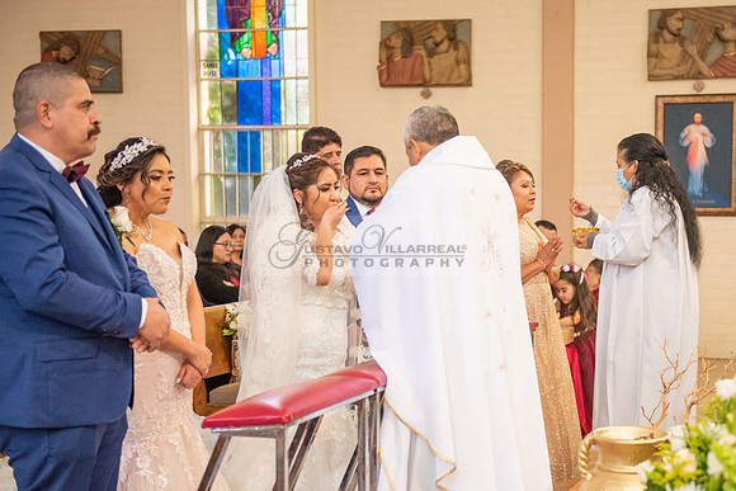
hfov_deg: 30.0
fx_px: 1362
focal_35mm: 67
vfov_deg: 20.4
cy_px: 300
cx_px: 487
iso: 2000
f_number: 2.8
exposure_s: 1/160
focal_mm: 50
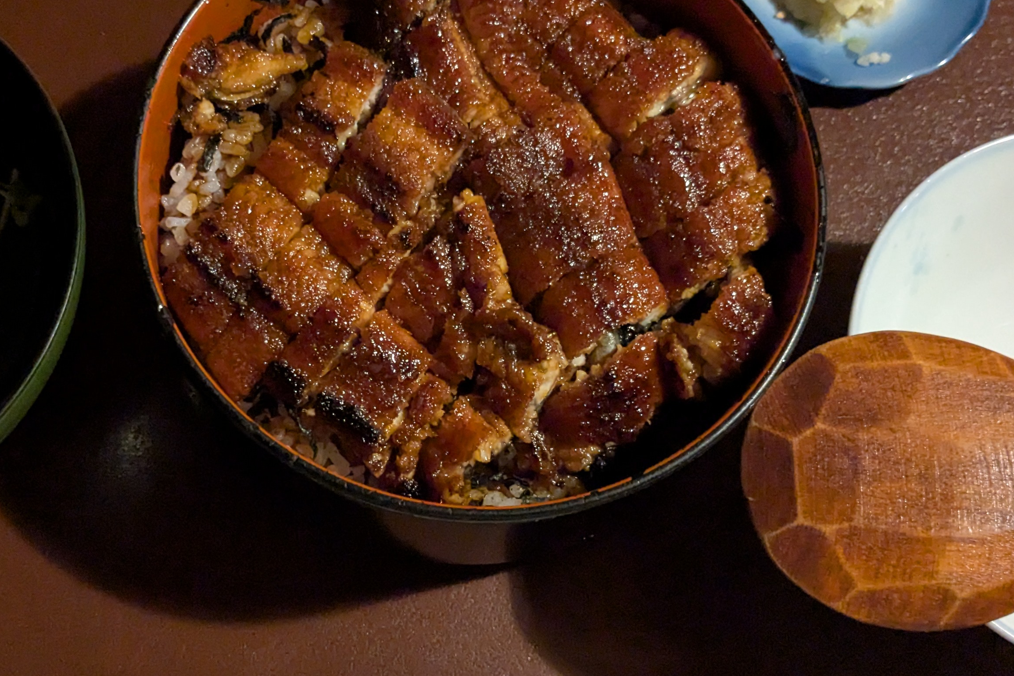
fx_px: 1380
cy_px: 332
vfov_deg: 27.5
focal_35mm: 49
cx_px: 426
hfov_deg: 40.2
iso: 1002
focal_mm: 4.38
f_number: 1.73
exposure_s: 1/30
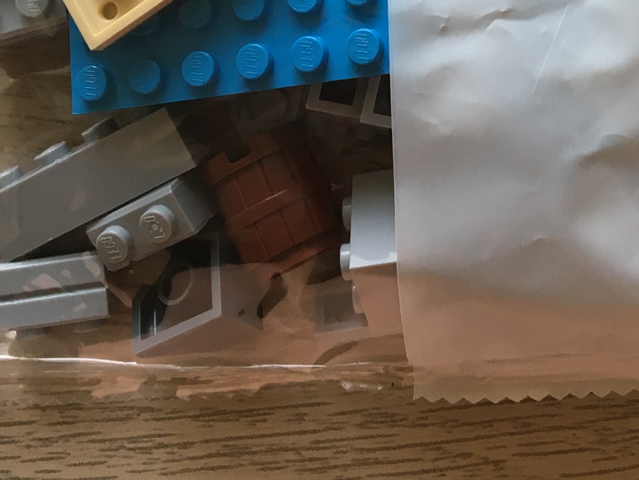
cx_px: 561
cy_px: -203
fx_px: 1532
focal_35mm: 83
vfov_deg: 16.5
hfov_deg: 23.0
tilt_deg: -82.5
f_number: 2.2
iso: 25
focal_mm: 4.15
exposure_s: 1/33
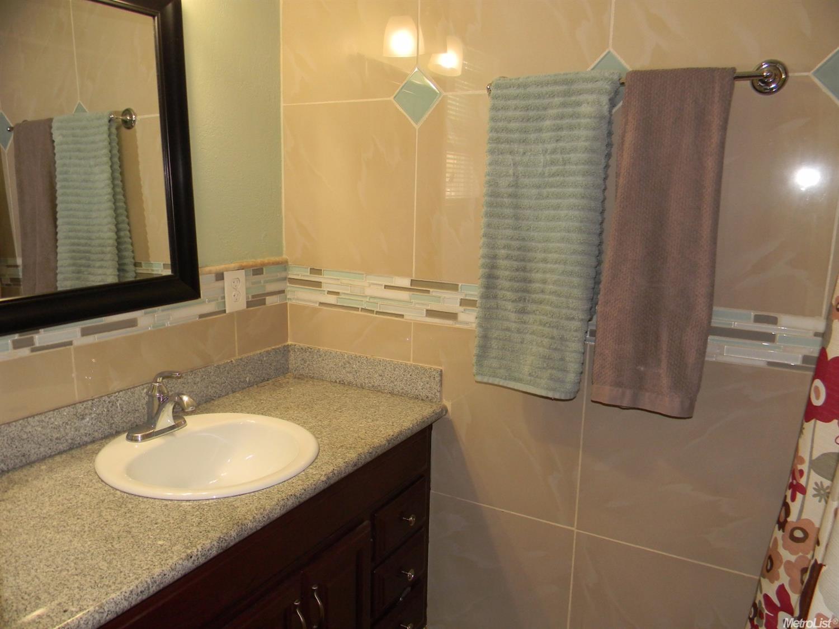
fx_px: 678
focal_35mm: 28
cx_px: 420
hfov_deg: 63.5
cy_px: 314
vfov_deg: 49.7
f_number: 3.5
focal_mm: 5
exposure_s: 1/26
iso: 200
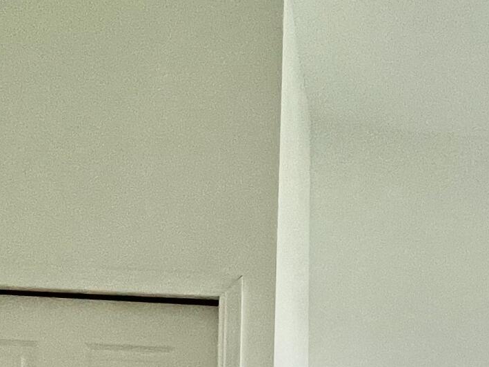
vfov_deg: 21.9
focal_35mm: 55
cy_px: 555
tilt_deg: +0.8
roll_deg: -0.6
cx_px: 533
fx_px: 777
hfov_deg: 31.2
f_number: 1.8
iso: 200
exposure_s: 1/120
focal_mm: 1.57
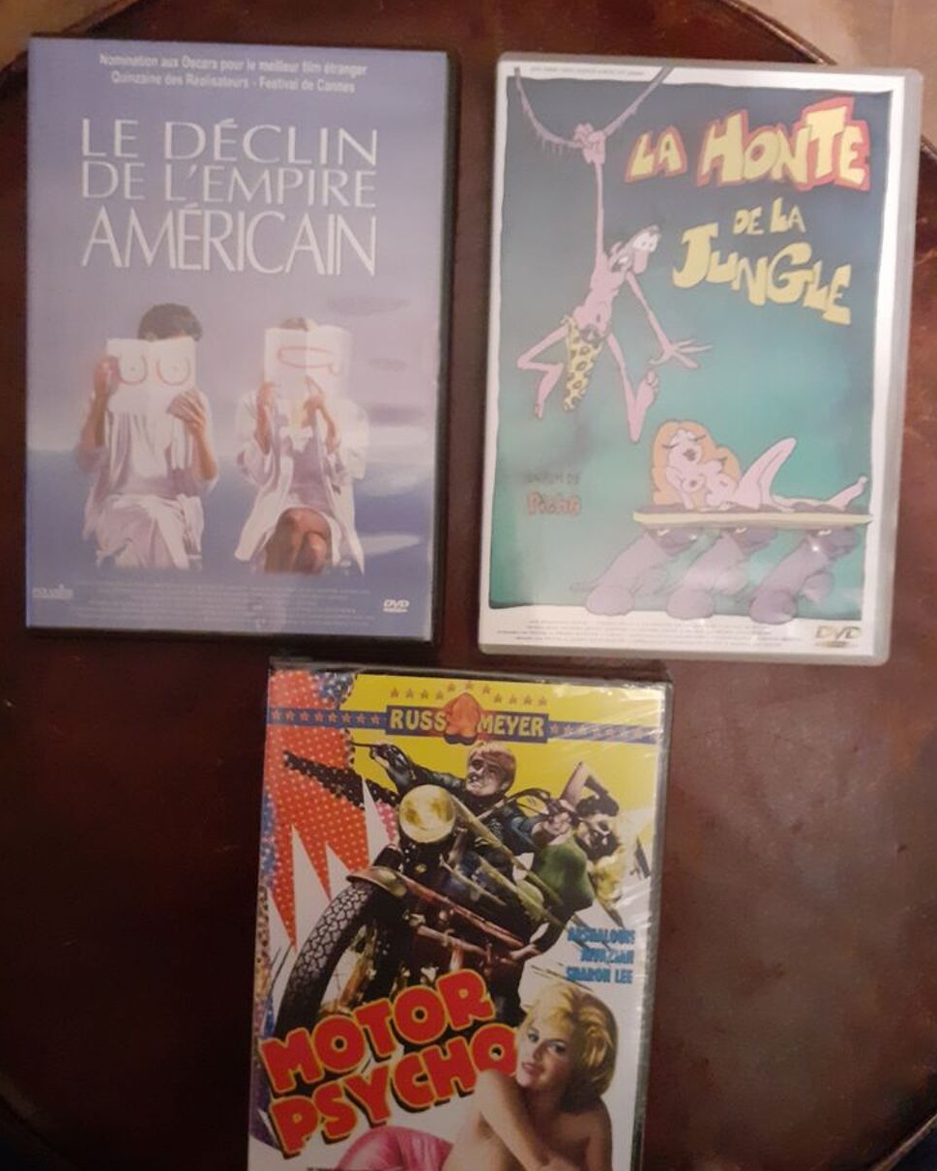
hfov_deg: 50.0
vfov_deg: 60.4
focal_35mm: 29
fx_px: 1005
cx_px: 469
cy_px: 632
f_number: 1.9
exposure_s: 1/20
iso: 640
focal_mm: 3.6
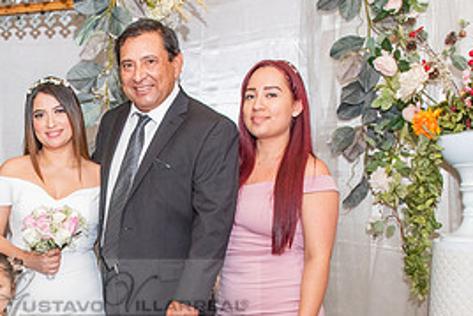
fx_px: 749
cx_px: 61
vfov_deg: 22.6
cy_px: 335
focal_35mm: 57
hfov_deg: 33.5
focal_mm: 24
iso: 1600
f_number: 4.5
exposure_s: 1/125
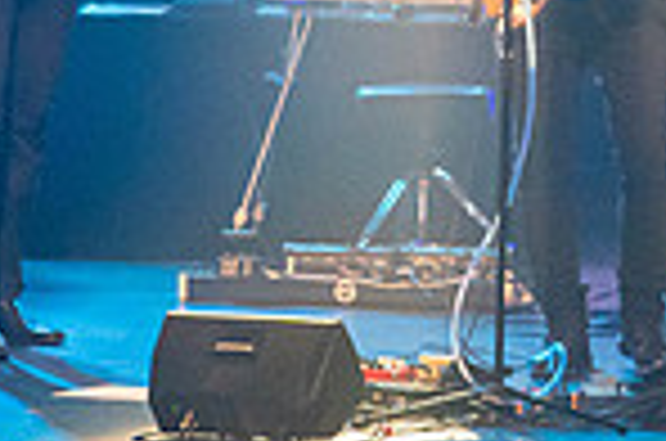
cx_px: 819
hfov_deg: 2.6
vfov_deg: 1.7
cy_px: -178
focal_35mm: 786
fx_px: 14510
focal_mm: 200
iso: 8000
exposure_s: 1/250
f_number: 5.6
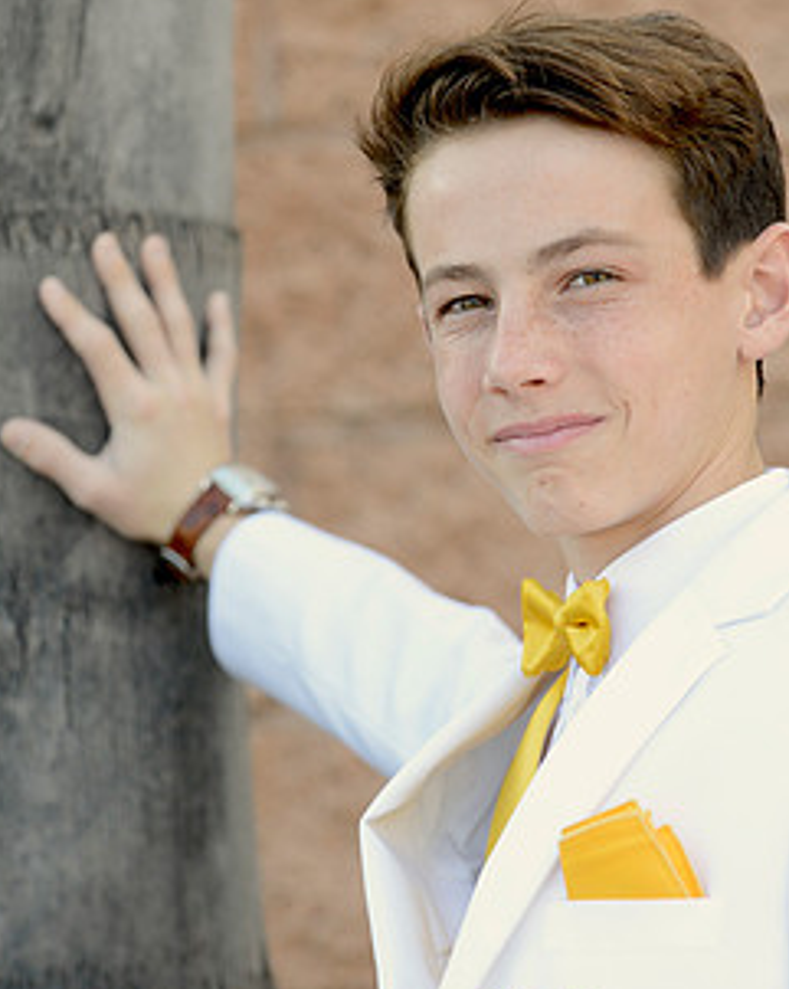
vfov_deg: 11.0
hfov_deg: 8.8
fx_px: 5116
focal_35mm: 175
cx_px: 416
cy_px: 465
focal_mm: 125
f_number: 4
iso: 250
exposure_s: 1/250
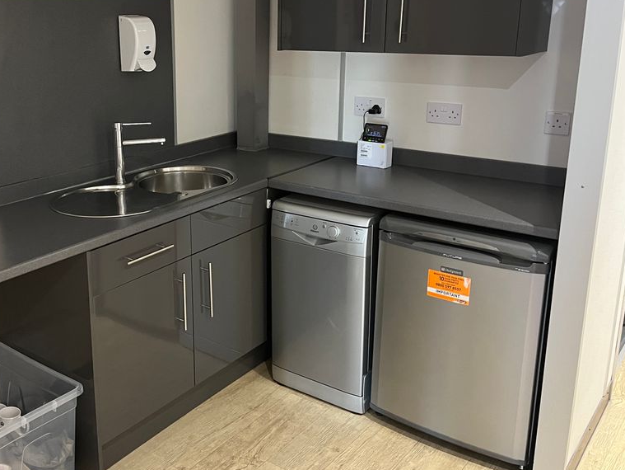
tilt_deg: -14.9
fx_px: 686
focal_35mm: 38
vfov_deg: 37.6
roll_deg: +1.0
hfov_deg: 47.9
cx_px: 196
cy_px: 189
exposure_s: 1/33
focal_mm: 5.1
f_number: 1.6
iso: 400
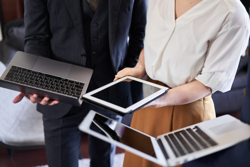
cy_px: 84
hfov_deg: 36.2
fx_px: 382
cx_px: 125
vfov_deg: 24.6
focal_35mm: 55
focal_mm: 55
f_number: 1.8
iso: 160
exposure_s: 1/60
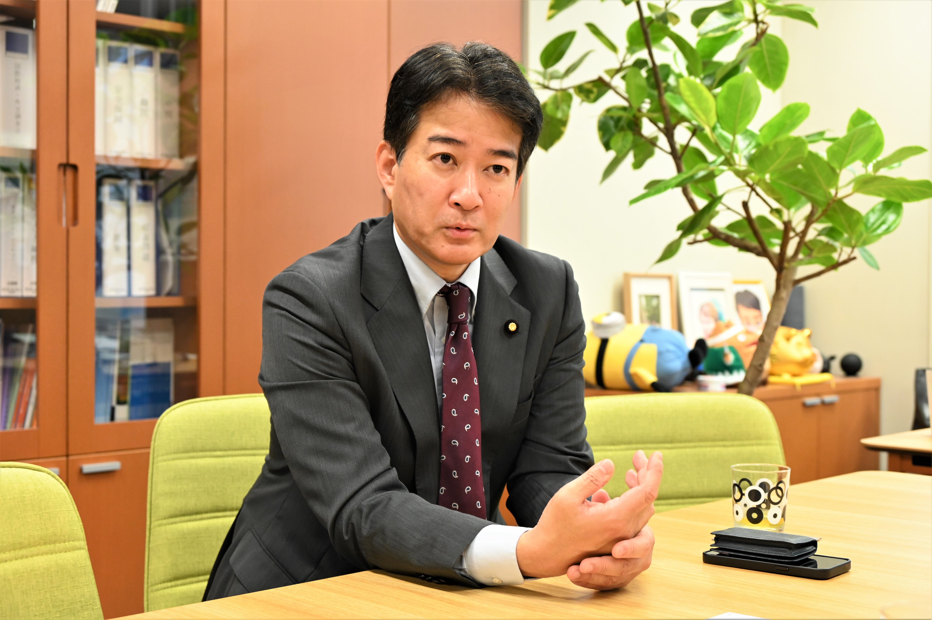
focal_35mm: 50
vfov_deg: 27.0
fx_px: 1294
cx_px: 466
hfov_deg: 39.6
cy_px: 310
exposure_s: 1/50
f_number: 5.6
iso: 2800
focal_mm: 50
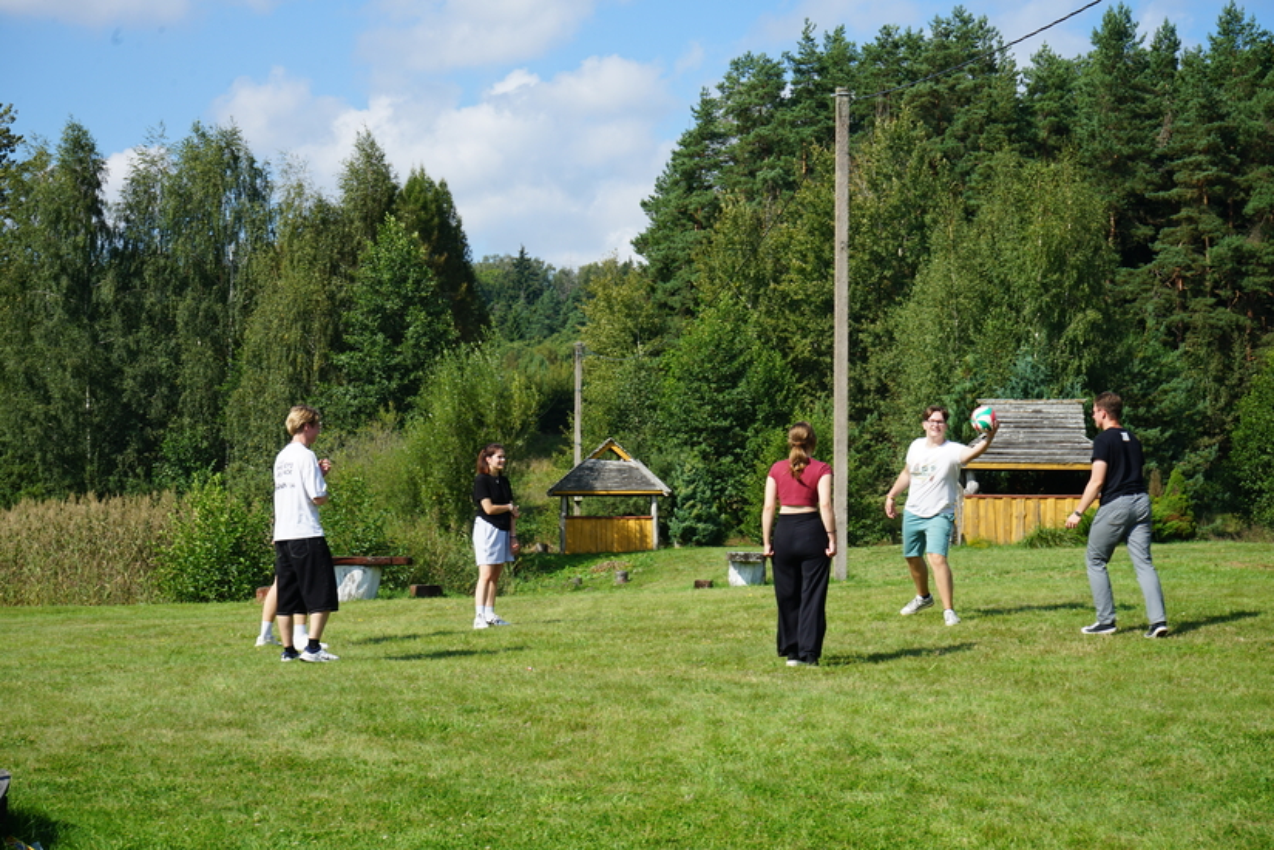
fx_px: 2406
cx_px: 637
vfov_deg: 20.0
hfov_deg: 29.7
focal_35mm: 68
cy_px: 425
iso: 100
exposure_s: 1/100
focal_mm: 68
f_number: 13
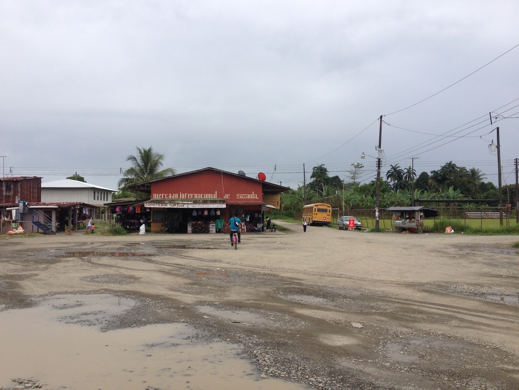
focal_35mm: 35
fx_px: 525
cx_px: 260
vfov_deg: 40.7
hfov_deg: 52.6
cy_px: 195
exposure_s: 1/1255
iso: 50
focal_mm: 4.28
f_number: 2.4
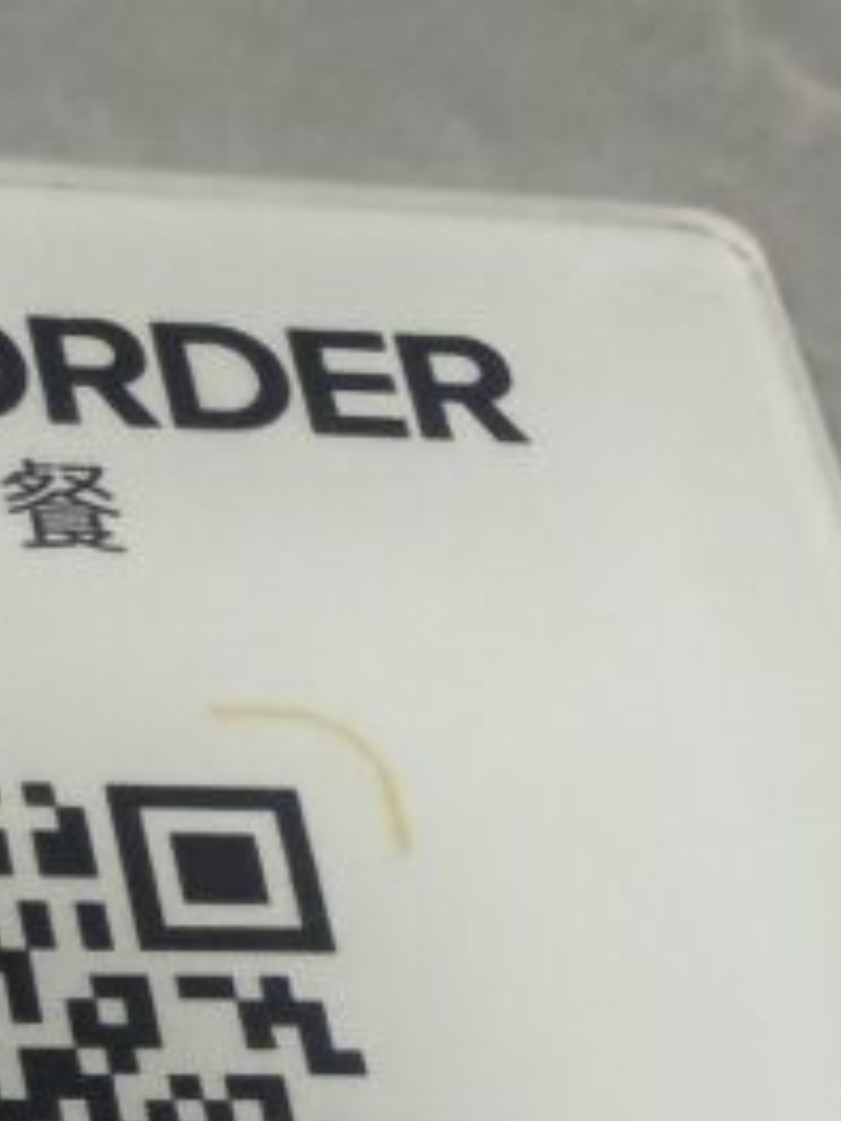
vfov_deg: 17.6
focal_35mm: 101
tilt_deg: -61.6
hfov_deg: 13.6
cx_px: -501
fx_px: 3272
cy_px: 1631
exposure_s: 1/60
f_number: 2.2
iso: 200
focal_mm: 2.22
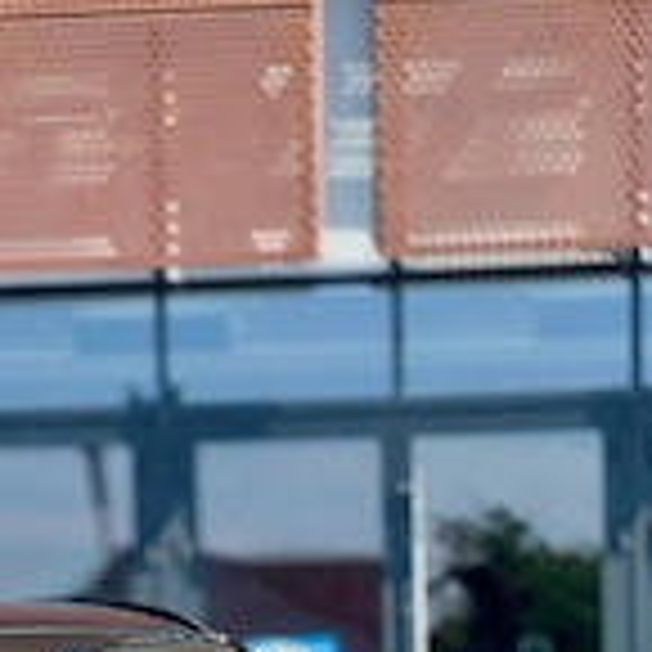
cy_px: 895
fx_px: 4006
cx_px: 27
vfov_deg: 9.1
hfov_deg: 9.3
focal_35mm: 188
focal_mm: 9
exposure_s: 1/319
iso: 25
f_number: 2.8
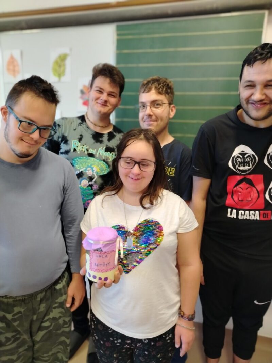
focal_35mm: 24
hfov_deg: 56.8
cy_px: 182
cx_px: 136
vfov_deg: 71.6
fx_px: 251
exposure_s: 1/33.3
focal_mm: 5.25
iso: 547
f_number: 4
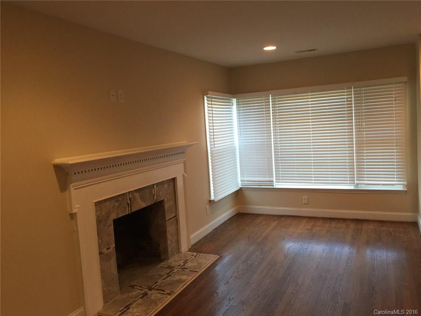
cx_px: 210
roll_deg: +2.0
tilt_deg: -4.6
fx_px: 353
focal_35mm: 29
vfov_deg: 48.2
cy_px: 158
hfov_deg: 61.7
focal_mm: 4.15
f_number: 2.2
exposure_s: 1/30
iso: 50
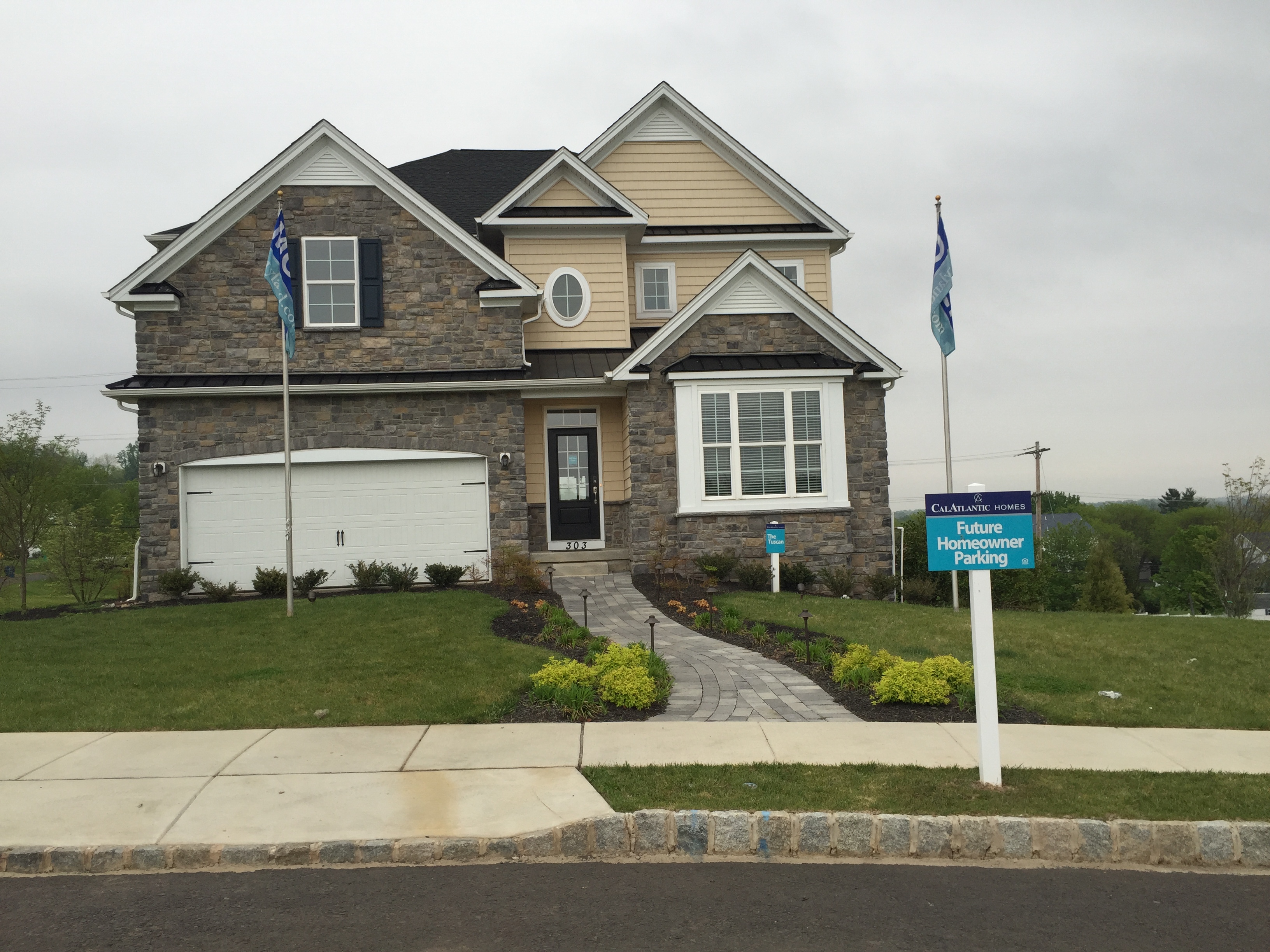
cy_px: 476
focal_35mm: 29
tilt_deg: +3.3
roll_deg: +1.3
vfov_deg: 48.2
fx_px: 1064
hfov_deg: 61.7
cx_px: 635
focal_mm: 4.15
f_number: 2.2
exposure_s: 1/170
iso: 32
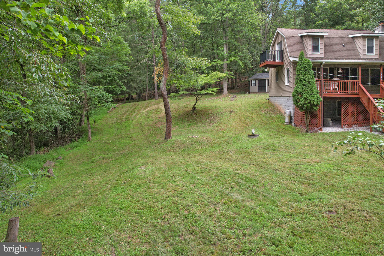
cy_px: 128
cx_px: 192
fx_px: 235
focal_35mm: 22
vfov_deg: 57.2
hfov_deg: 78.6
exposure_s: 1/15
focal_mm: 8.38
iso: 270
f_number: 2.8
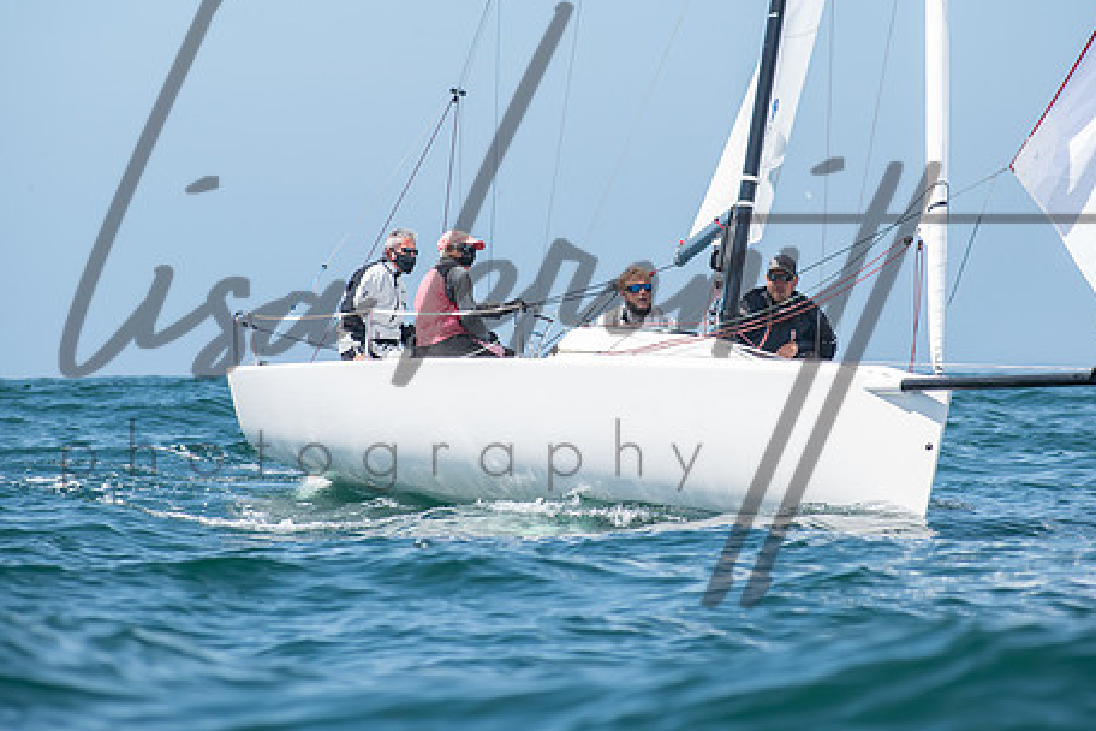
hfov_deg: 6.9
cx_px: 564
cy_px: 274
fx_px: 9102
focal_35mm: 299
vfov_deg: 4.6
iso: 200
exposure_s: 1/640
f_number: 6.3
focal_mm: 145
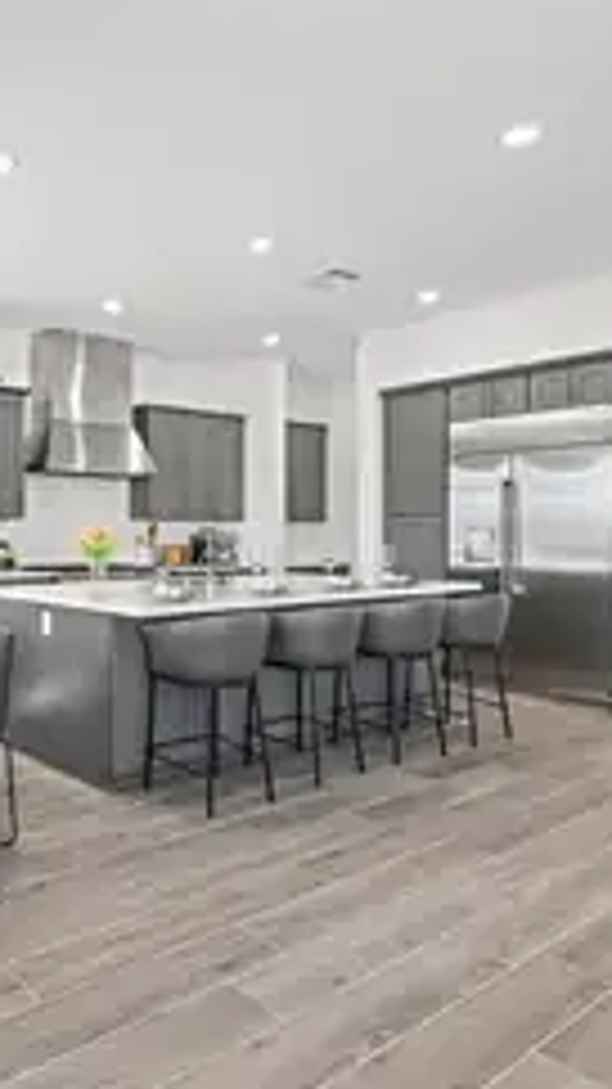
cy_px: 551
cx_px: 63
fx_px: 751
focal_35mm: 26
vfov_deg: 71.9
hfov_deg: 41.0
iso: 400
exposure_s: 1/4
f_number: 9.5
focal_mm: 15
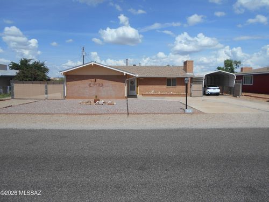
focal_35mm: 26
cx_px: 134
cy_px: 101
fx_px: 202
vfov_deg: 53.1
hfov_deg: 67.3
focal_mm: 4.6
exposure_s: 1/320
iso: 80
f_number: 8
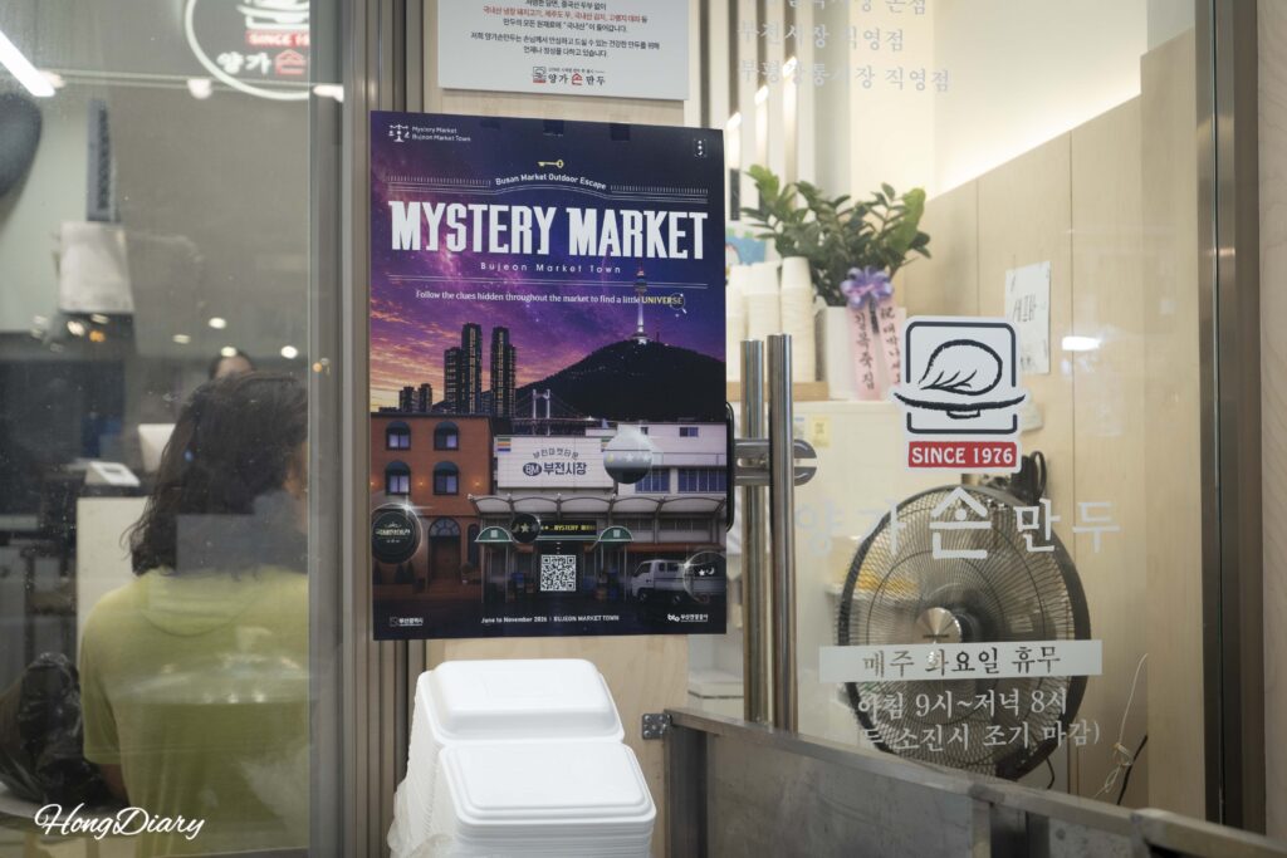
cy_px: 429
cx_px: 644
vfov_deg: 22.6
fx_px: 2145
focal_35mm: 60
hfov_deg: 33.4
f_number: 5.6
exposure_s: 1/160
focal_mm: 60
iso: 800
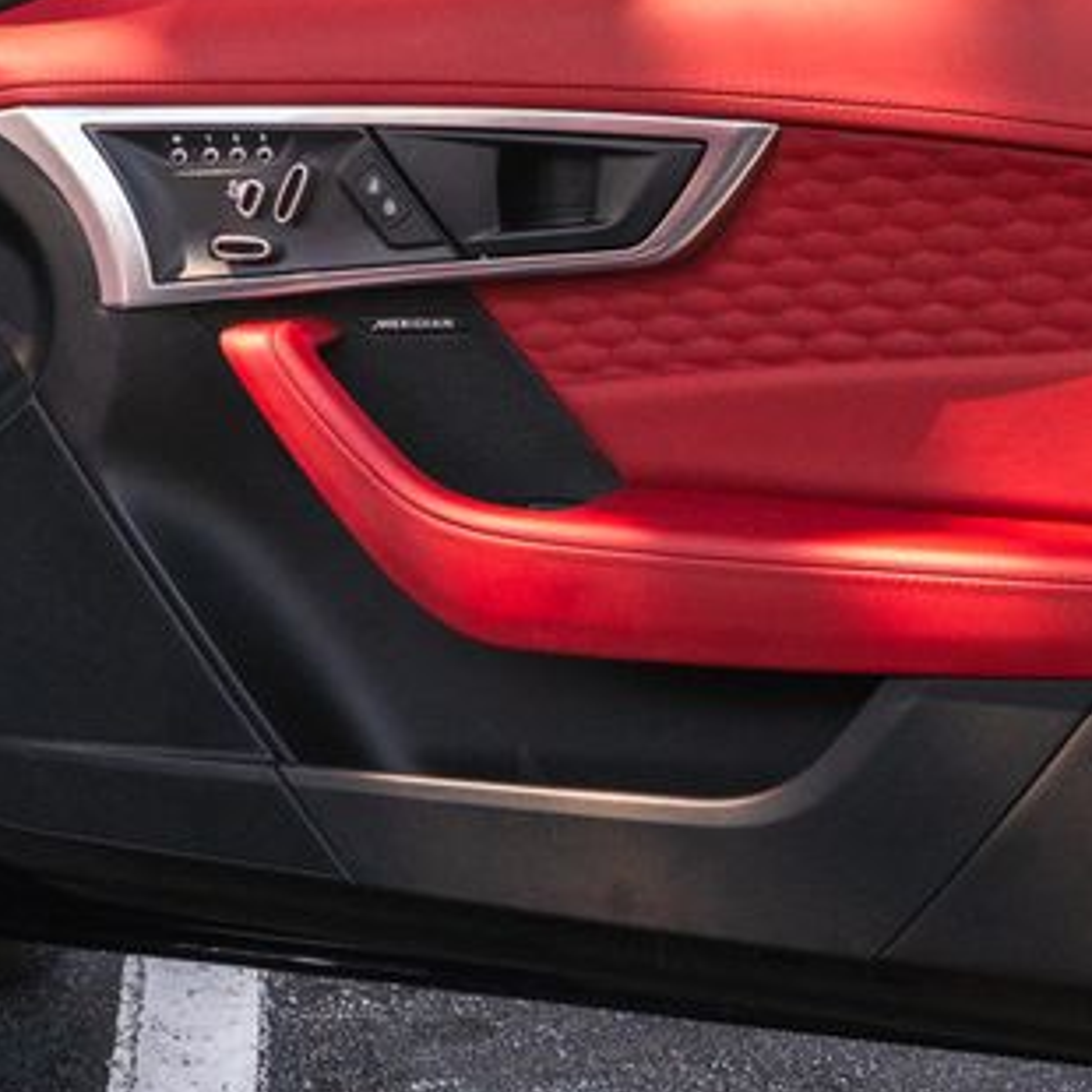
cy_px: 242
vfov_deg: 18.5
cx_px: 532
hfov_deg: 18.7
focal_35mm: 93
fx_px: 3319
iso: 640
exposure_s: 1/160
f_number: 7.1
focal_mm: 24
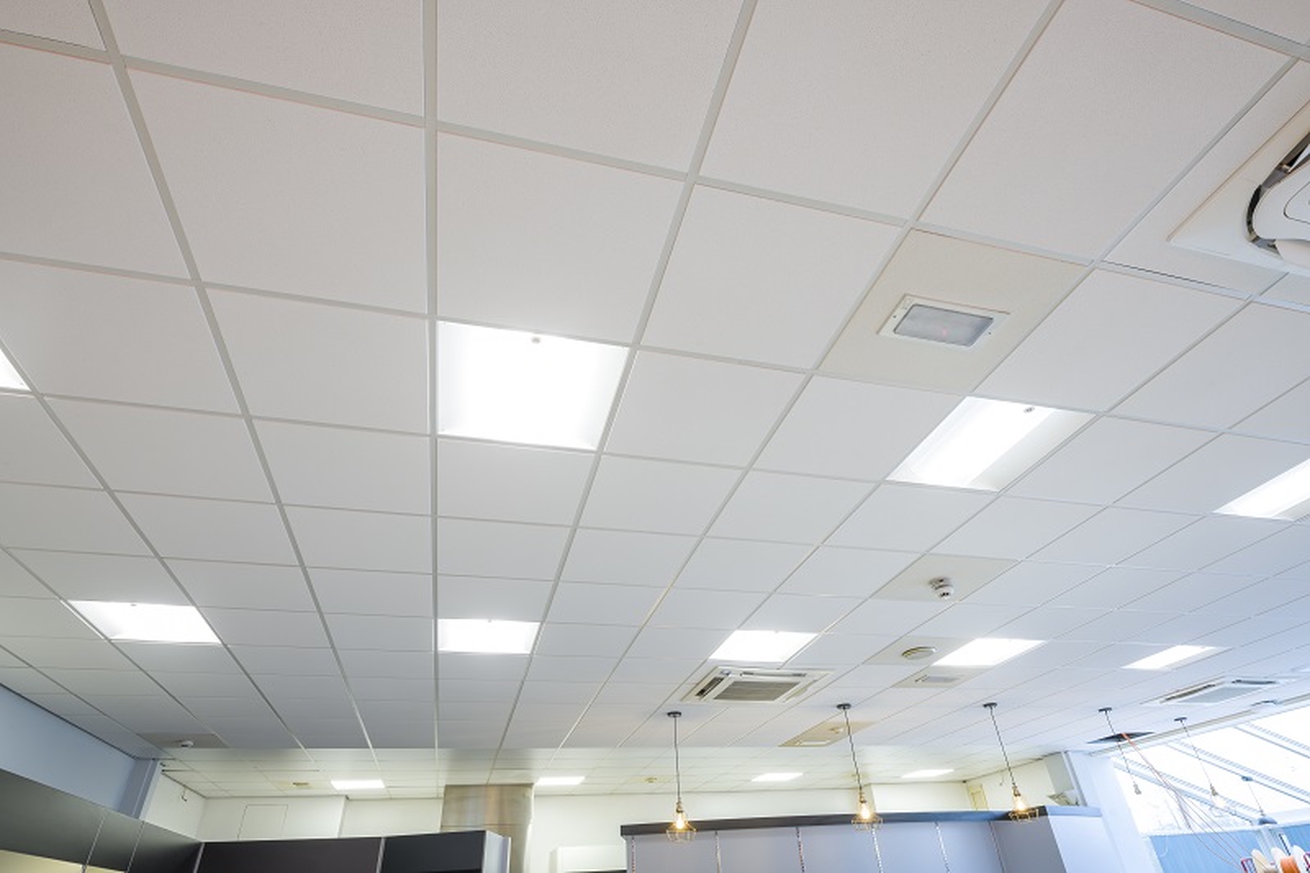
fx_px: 691
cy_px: 436
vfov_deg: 64.5
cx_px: 655
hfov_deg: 86.9
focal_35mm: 19
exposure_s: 1/1.67
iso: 200
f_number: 13
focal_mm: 19
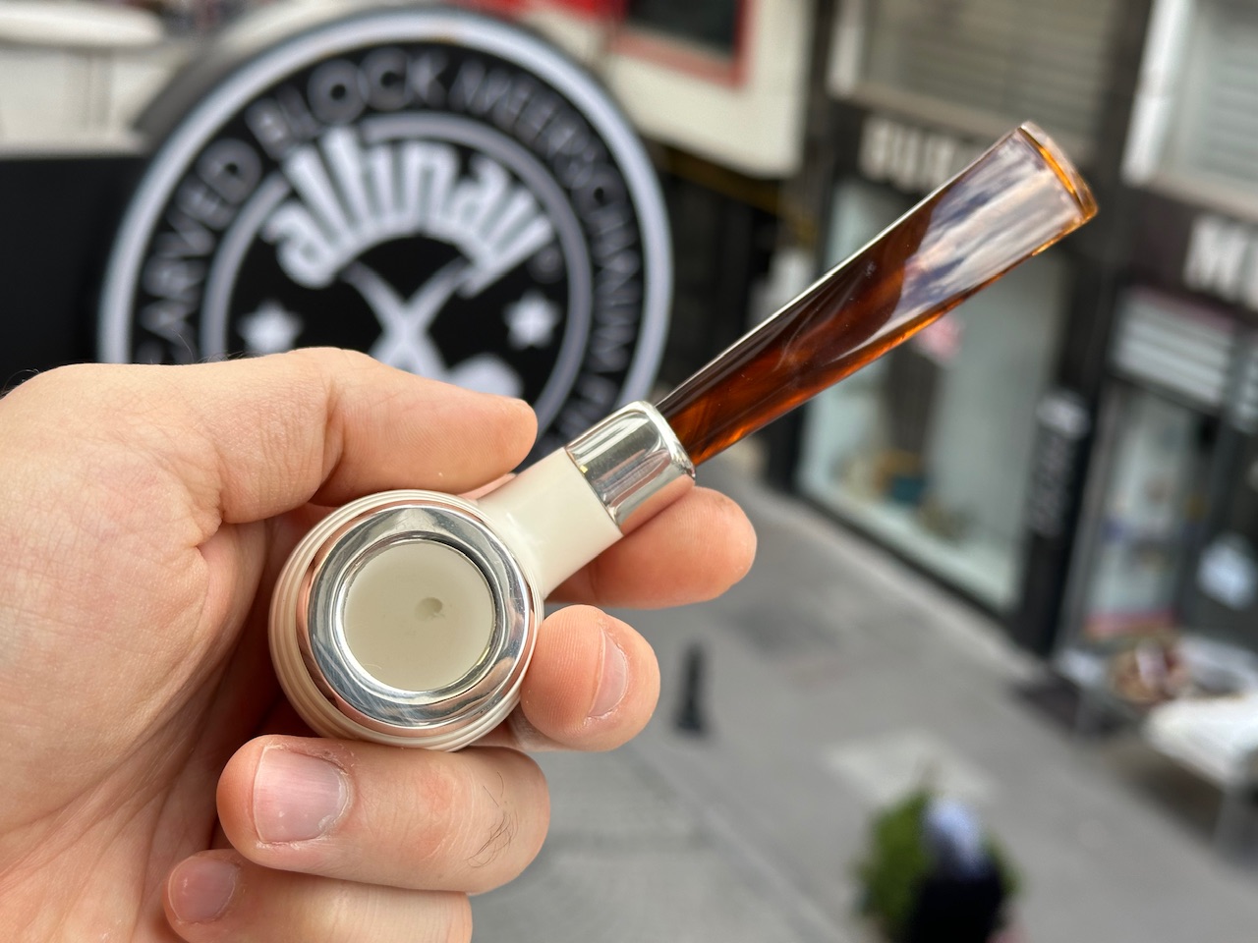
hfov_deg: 39.7
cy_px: 472
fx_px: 1744
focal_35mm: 48
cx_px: 629
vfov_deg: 30.3
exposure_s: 1/489
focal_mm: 6.86
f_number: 1.78
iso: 64
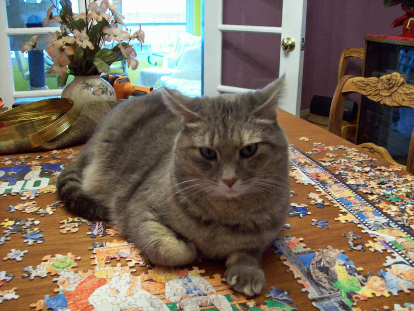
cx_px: 207
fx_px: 431
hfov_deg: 51.4
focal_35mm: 36
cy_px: 156
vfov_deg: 39.7
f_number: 2.7
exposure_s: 1/8
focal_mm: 6
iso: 160
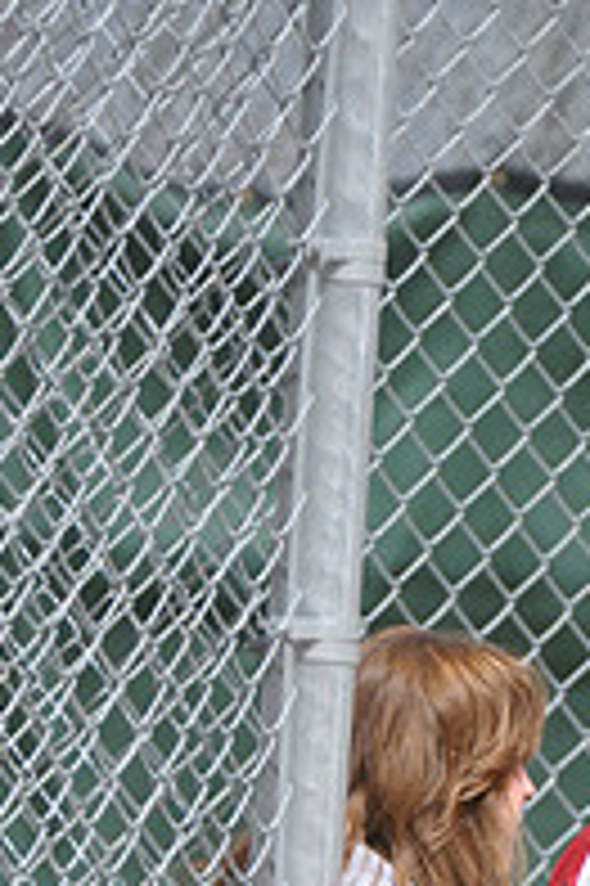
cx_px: 795
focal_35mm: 1324
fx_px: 32603
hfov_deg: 1.0
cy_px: 1250
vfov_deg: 1.6
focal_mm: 300
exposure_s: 1/4000
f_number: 4
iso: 400
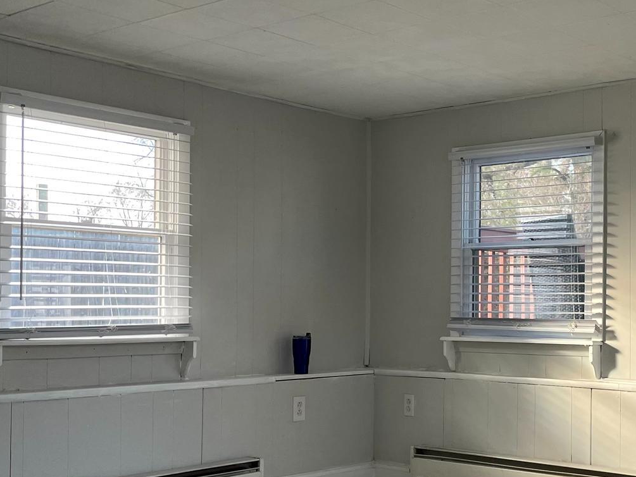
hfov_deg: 35.3
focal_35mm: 53
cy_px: 303
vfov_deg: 27.4
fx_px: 974
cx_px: 482
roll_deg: +0.3
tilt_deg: -0.3
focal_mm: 4.2
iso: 100
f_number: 1.6
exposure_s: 1/120
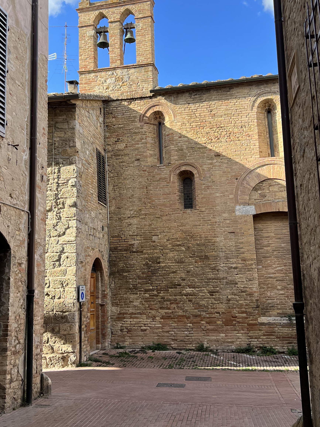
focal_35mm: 45
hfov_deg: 32.1
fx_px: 555
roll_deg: +1.4
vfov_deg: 41.9
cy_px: 175
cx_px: 141
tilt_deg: +12.8
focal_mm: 5.7
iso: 50
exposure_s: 1/1209
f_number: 1.5
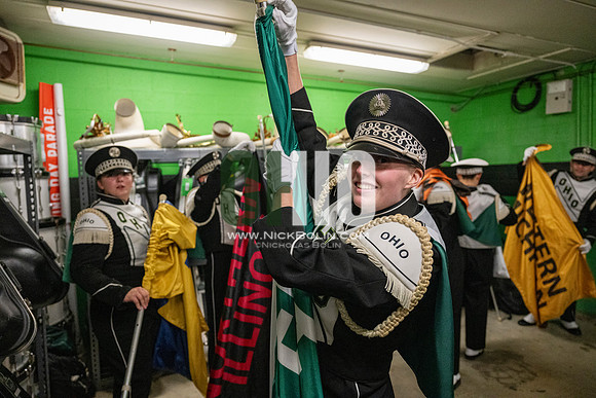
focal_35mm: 24
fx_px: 397
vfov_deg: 53.2
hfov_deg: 73.7
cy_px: 199
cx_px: 298
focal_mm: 24
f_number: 3.2
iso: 5000
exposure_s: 1/500
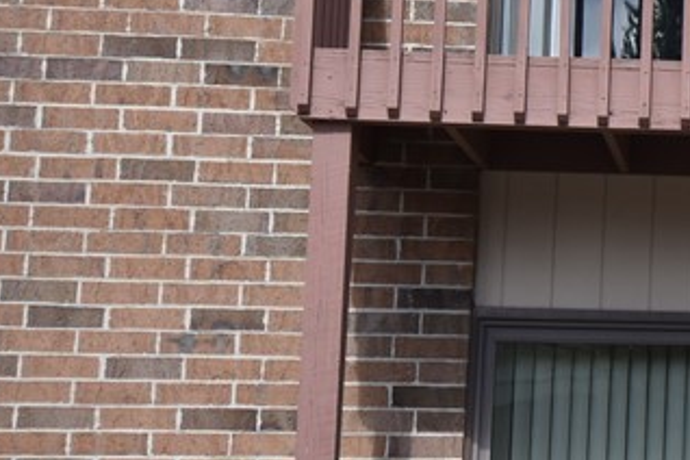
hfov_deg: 15.1
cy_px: 182
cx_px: 1113
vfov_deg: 11.1
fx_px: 2357
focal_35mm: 123
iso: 200
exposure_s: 1/250
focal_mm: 24
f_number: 8
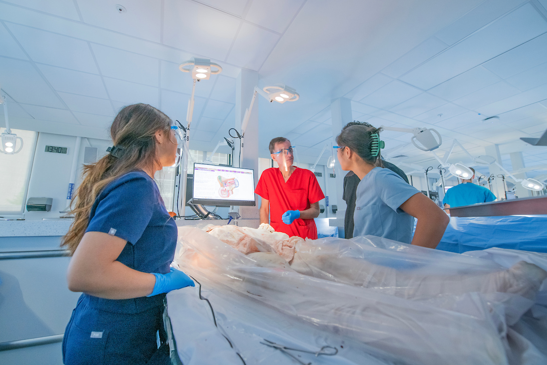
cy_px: 177
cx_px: 275
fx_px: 228
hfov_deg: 100.4
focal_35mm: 15
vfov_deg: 77.3
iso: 1600
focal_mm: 14
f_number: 5.6
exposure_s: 1/80
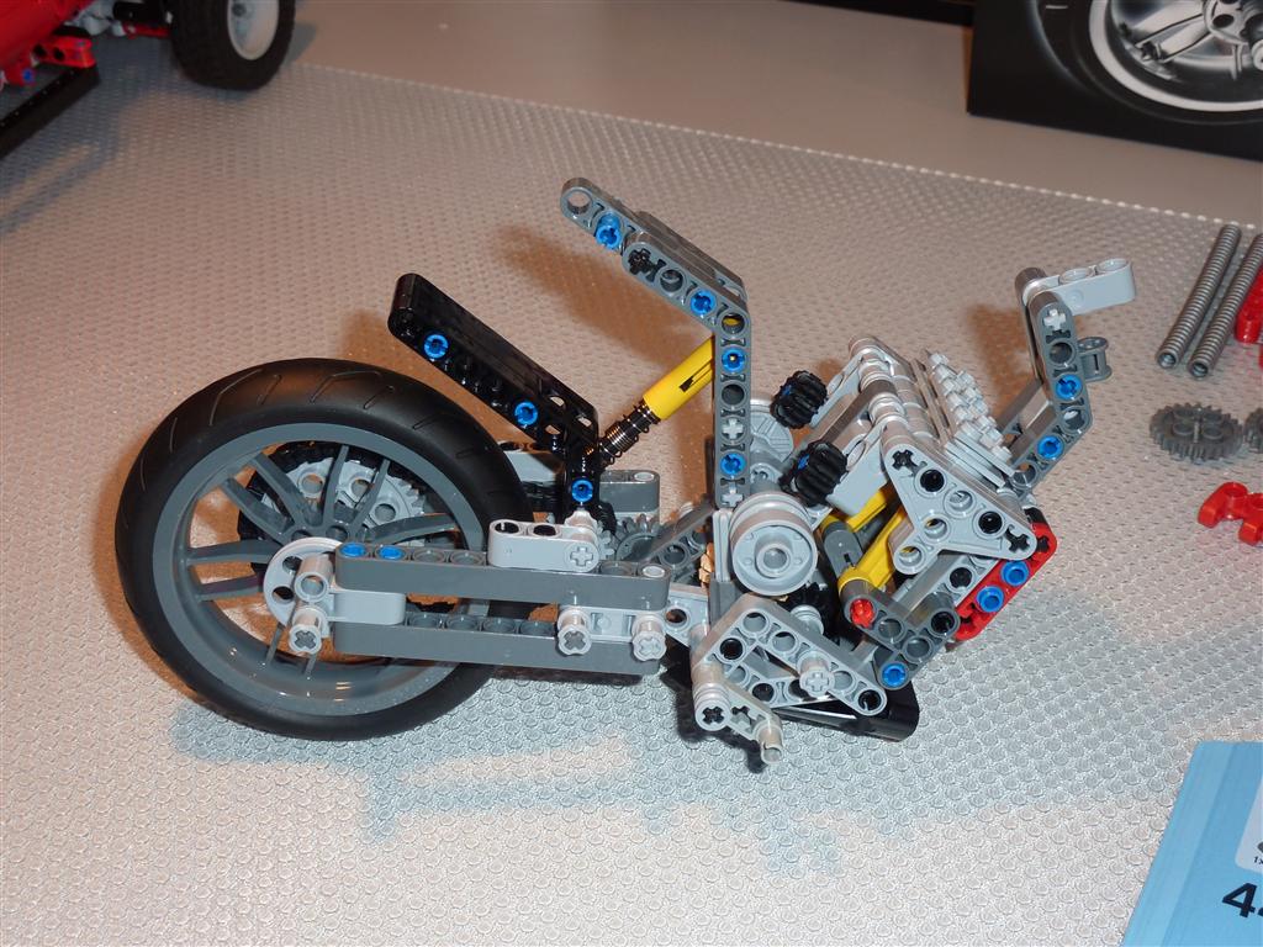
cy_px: 474
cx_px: 632
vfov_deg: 30.3
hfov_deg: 39.7
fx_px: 1751
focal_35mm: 48
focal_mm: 7.9
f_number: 3.8
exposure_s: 1/30
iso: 100
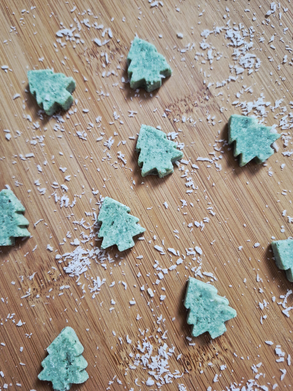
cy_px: 196
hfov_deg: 58.9
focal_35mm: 23
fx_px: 260
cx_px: 146
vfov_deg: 73.9
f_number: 1.8
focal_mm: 5.4
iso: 640
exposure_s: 1/100
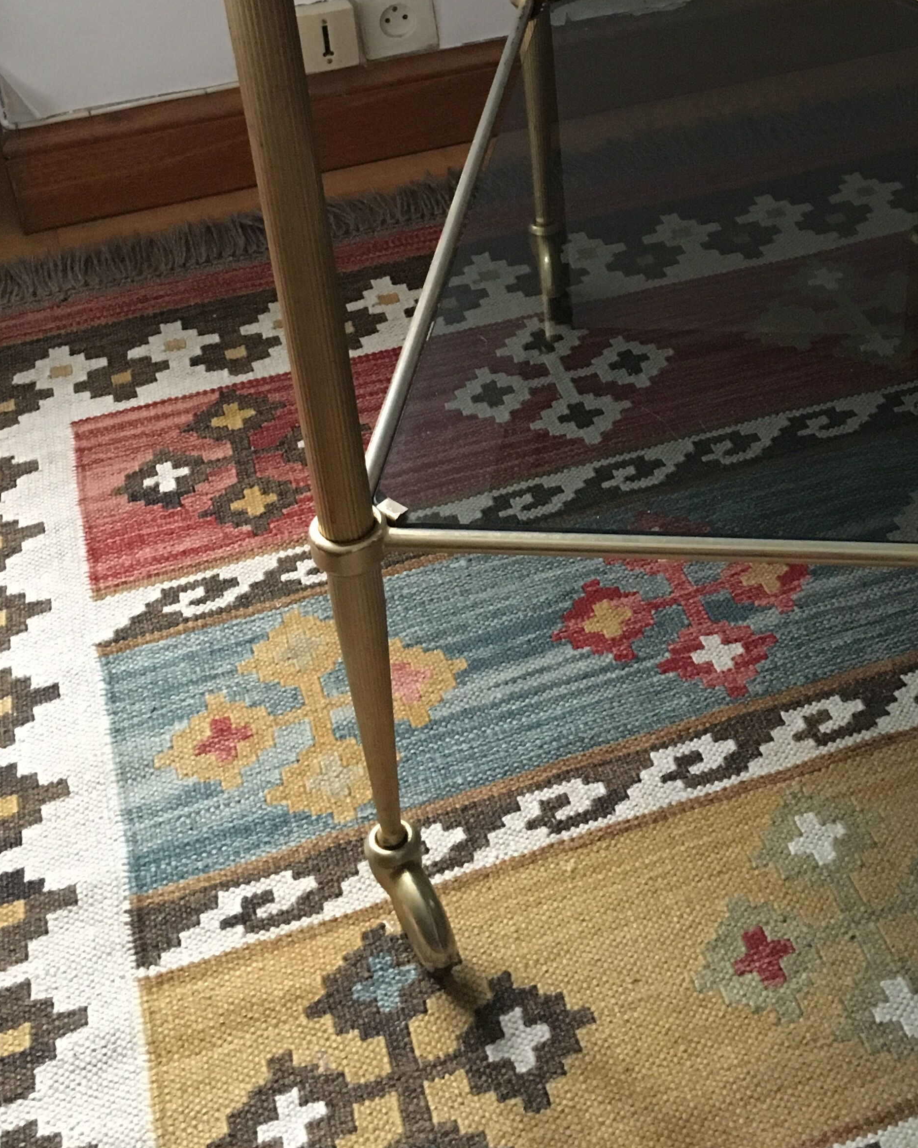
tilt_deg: -32.2
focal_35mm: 49
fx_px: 1664
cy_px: 251
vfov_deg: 36.9
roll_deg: +0.8
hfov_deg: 30.4
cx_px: 677
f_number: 2.2
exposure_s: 1/17
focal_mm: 4.15
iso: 400
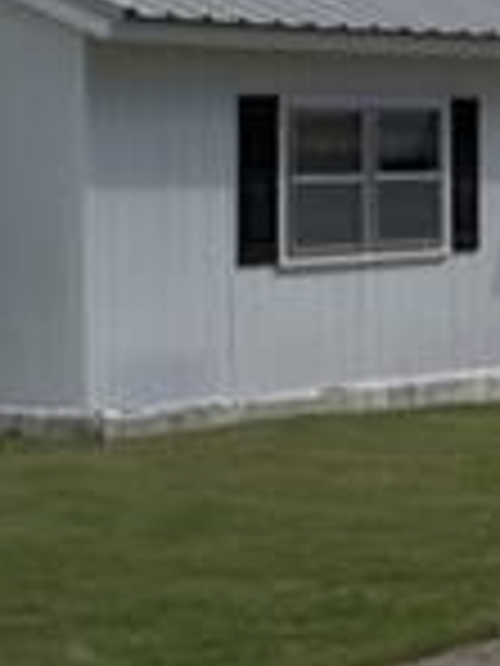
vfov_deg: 12.9
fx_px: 2908
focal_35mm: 151
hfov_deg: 8.8
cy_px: -50
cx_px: 1248
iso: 80
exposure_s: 1/1250
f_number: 3.5
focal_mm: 6.2
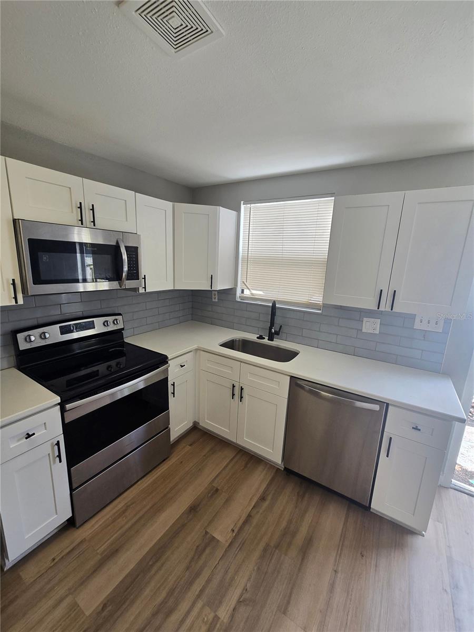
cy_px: 316
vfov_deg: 106.2
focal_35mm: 13
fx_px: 237
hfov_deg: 89.9
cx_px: 237
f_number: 2.2
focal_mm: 2.2
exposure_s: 1/120
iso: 64
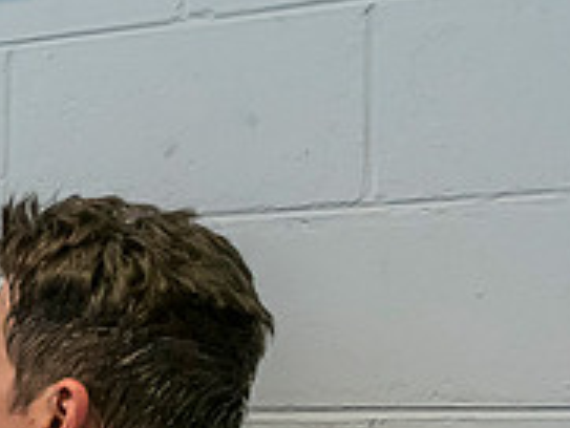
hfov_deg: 14.4
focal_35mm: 128
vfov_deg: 11.4
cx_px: -283
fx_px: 2109
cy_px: 455
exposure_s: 1/250
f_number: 5
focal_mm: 20
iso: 3200
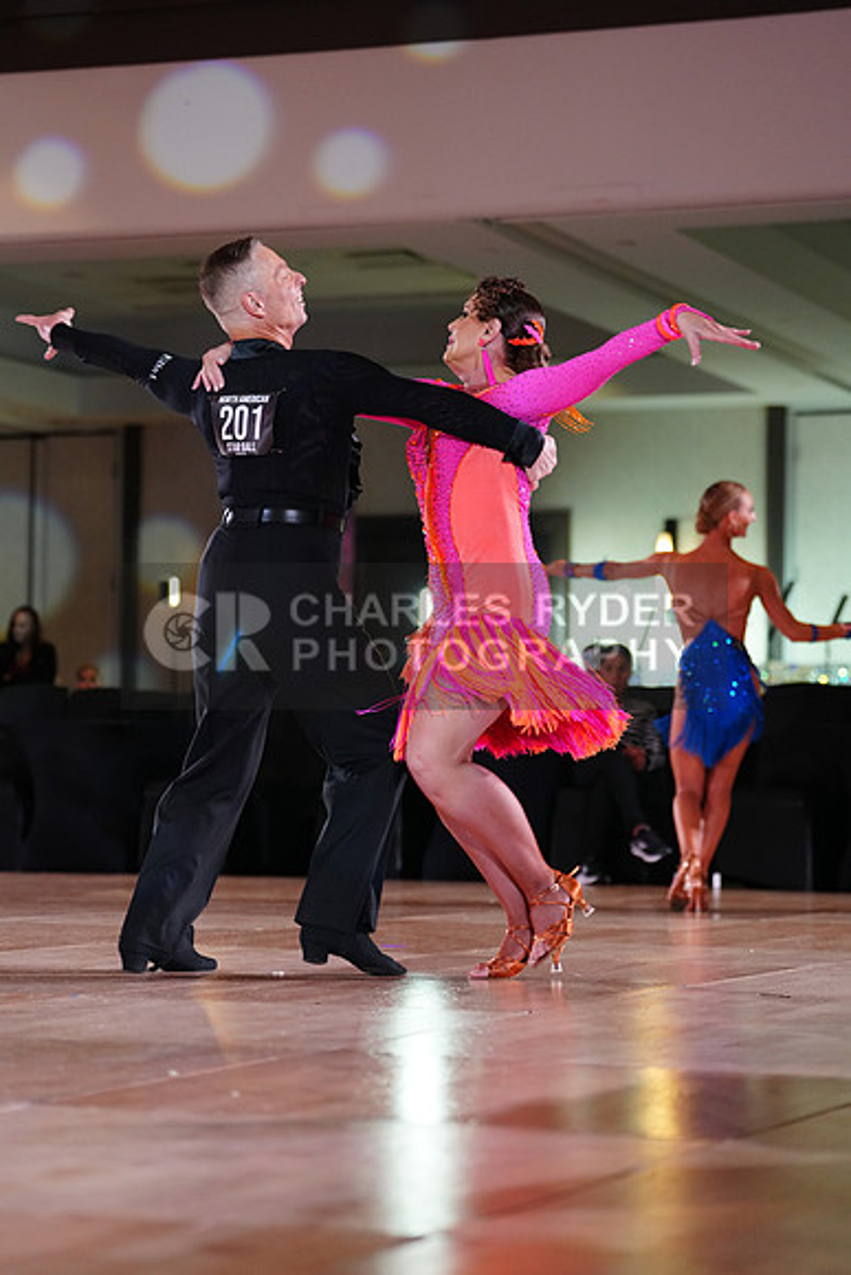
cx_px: 426
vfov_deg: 22.9
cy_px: 638
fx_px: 3154
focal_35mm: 89
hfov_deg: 15.4
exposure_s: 1/400
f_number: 2.8
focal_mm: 89
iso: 2500
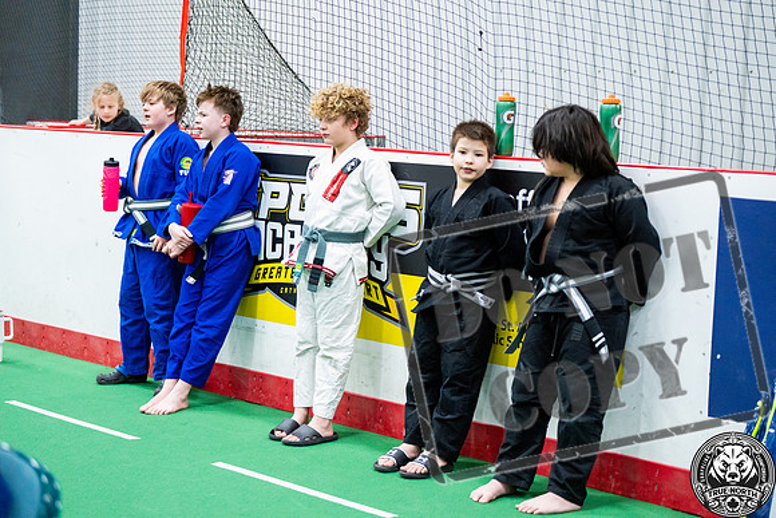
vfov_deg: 19.5
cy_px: 259
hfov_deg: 28.8
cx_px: 388
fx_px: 1509
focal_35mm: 70
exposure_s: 1/500
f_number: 2.8
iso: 4000
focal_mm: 70
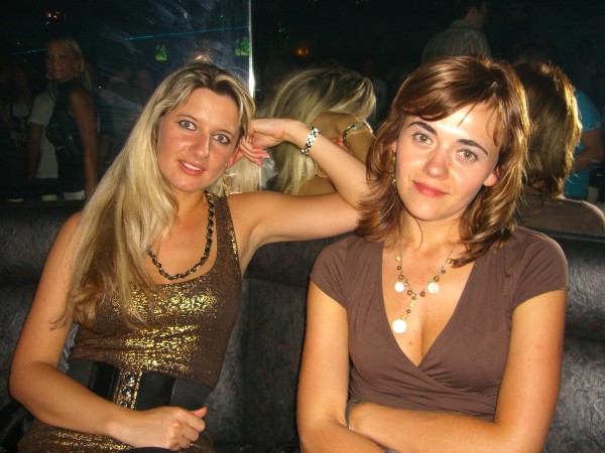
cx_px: 302
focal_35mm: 38
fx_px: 664
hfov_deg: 49.0
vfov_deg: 37.7
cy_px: 226
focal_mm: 7.9
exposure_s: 1/60
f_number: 2.8
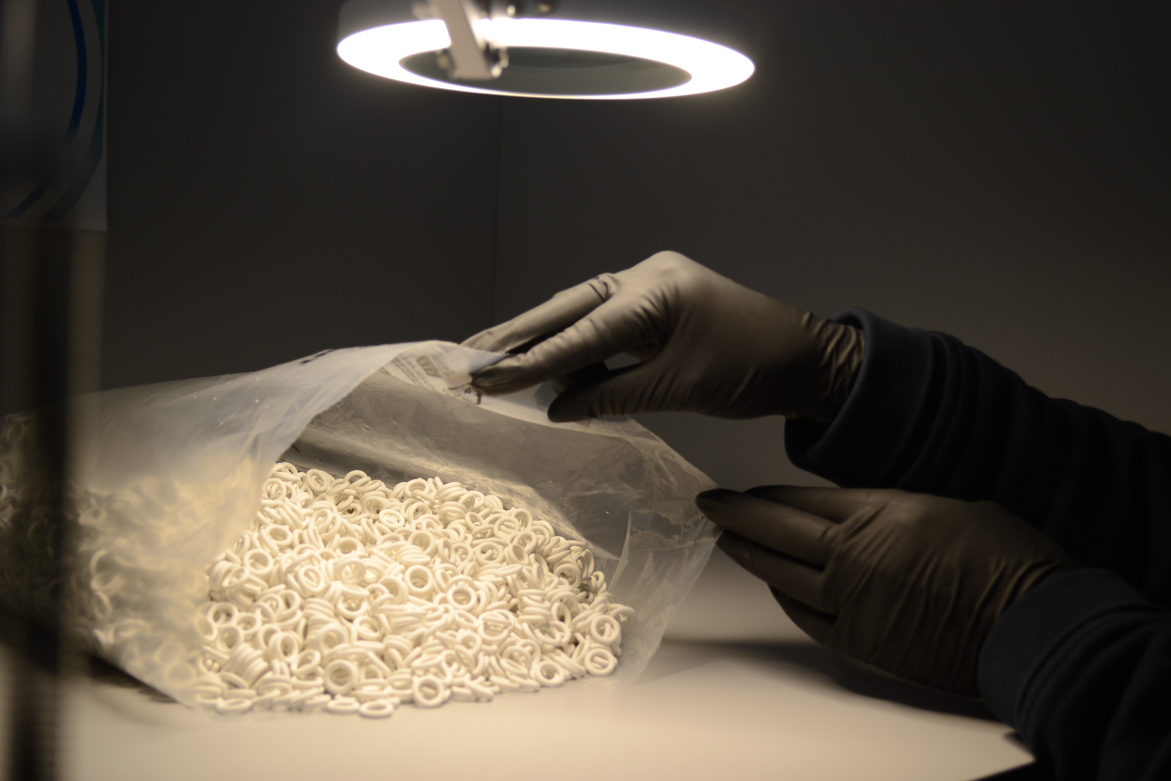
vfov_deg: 25.8
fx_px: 1708
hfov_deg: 37.9
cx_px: 586
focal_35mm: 52
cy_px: 390
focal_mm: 35
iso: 200
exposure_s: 1/80
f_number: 5
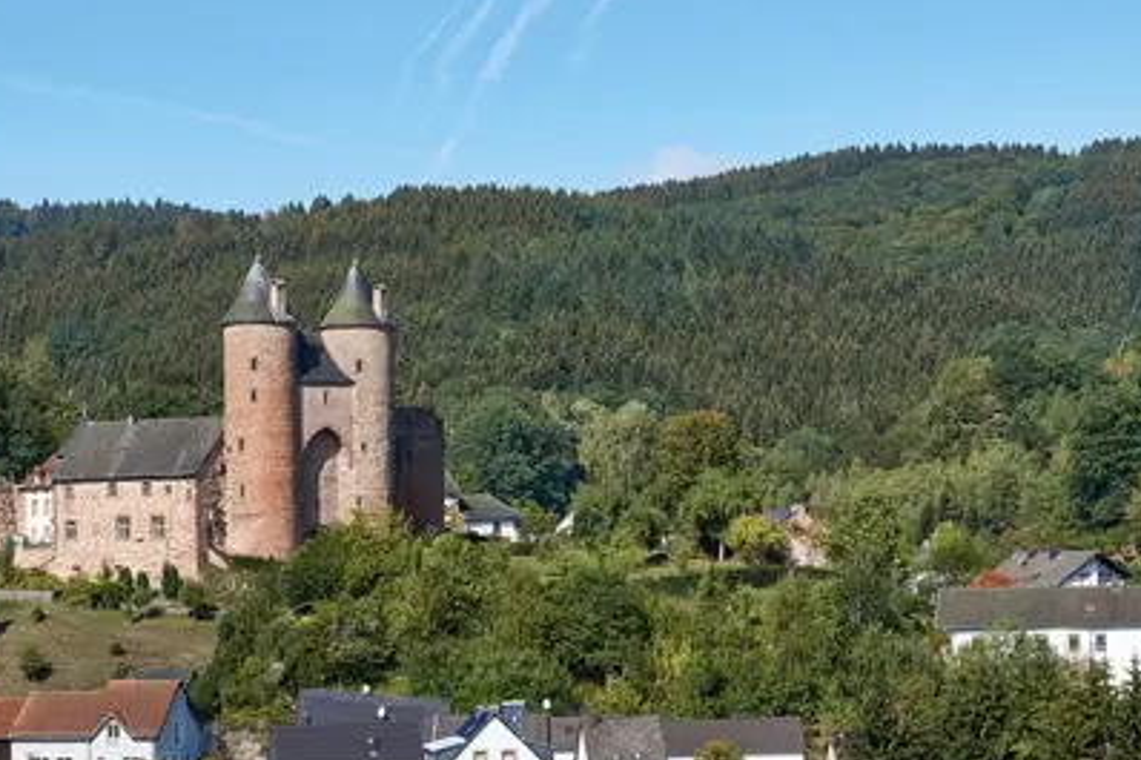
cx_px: 668
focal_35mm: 113
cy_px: 387
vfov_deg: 12.1
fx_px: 3580
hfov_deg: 18.1
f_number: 8
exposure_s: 1/250
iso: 100
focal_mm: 40
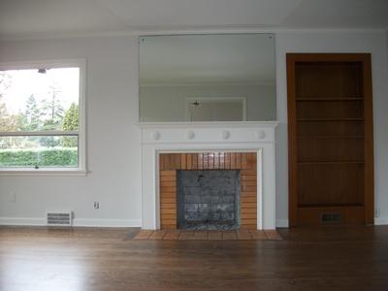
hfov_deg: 56.8
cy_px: 146
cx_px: 194
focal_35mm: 32
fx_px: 359
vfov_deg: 44.2
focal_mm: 5.7
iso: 160
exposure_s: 1/30
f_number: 2.9
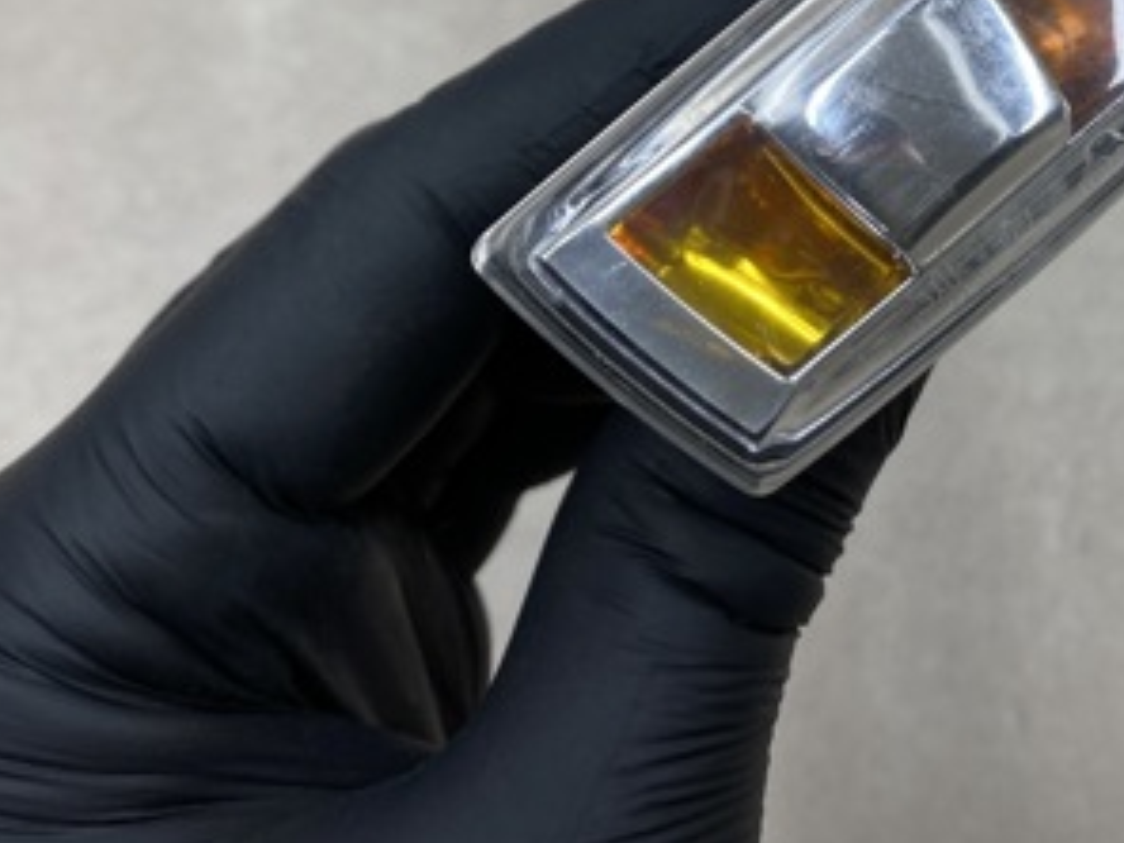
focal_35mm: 54
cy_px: 40
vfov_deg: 25.9
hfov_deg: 35.0
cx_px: 790
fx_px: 1753
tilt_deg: -67.5
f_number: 1.8
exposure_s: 1/183
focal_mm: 4.25
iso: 32
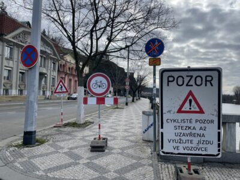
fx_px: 180
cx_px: 120
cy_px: 90
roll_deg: -1.8
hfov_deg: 67.3
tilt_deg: +1.9
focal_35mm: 26
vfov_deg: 53.1
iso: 32
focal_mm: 4.2
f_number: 1.6
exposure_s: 1/4292
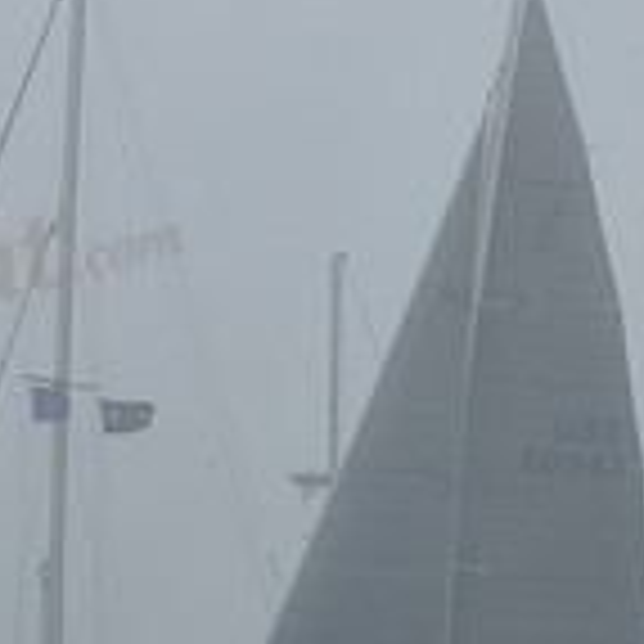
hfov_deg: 7.2
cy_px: 477
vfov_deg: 7.2
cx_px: 417
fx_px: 5094
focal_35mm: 242
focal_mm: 70
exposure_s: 1/800
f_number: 8
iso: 250
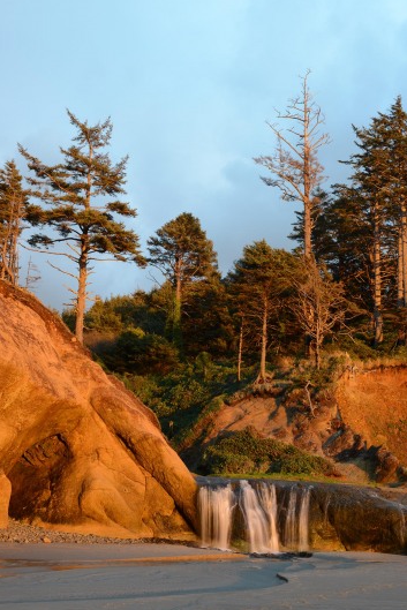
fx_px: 830
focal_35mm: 49
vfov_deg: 40.3
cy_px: 306
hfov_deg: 27.5
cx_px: 203
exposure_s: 1/2
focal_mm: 48
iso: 160
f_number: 20
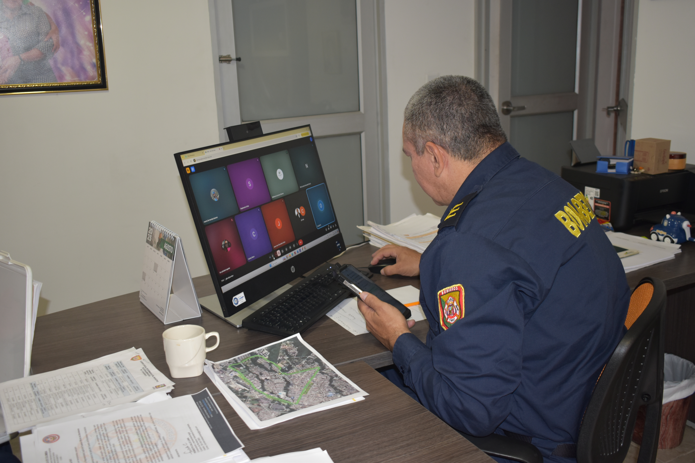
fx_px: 695
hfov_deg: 53.1
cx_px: 348
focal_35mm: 36
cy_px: 232
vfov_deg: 36.9
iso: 400
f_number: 4
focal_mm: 24
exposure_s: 1/30
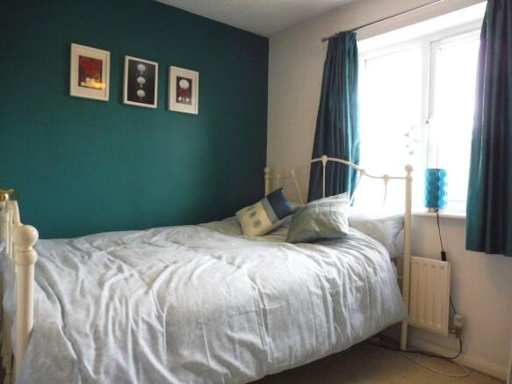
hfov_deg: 71.6
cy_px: 192
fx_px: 355
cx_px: 256
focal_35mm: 24
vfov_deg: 56.8
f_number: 3.3
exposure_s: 1/40
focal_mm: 4.3
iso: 400
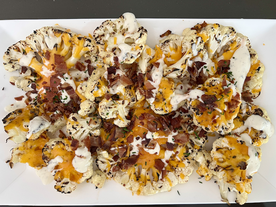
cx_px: 138
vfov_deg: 53.1
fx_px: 207
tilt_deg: -88.3
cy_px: 104
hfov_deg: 67.3
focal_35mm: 26
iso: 125
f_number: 1.5
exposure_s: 1/88
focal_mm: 5.7
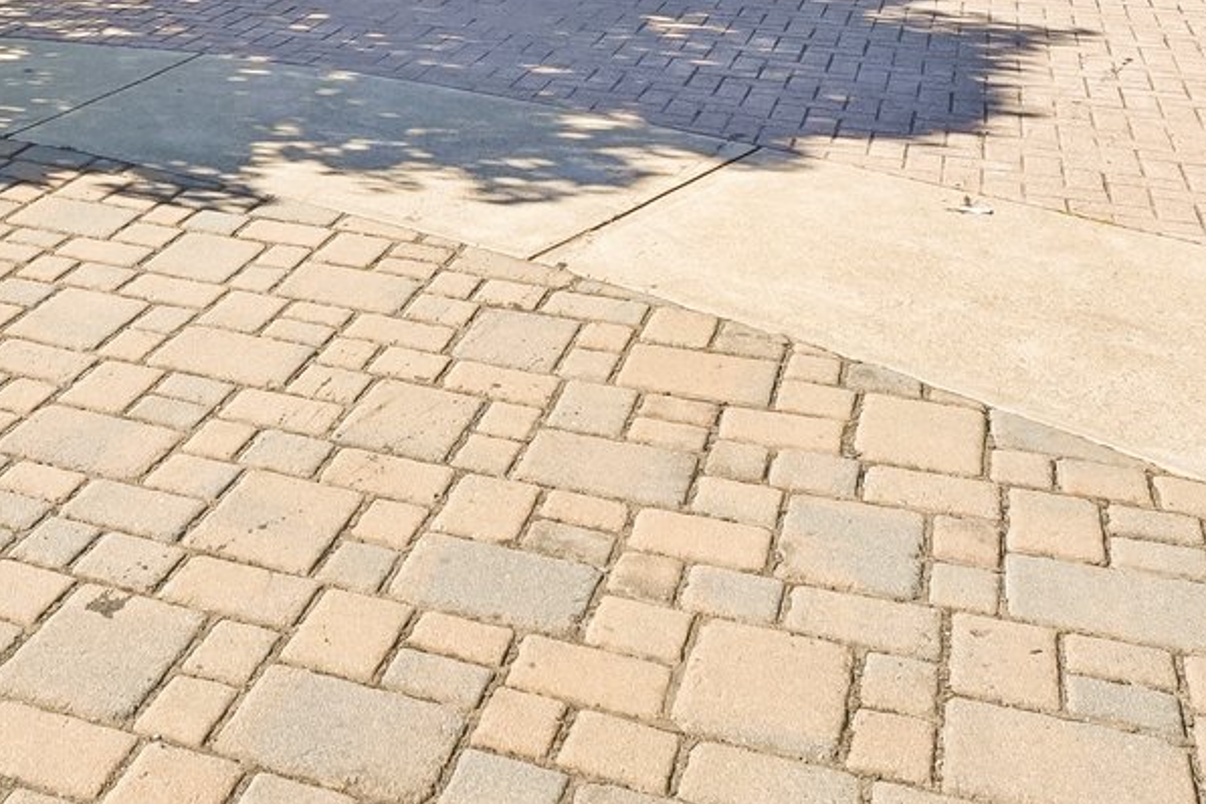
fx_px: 1711
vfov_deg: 21.4
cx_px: 250
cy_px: -464
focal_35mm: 51
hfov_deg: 37.5
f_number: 8
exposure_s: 1/800
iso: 640
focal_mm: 14.9
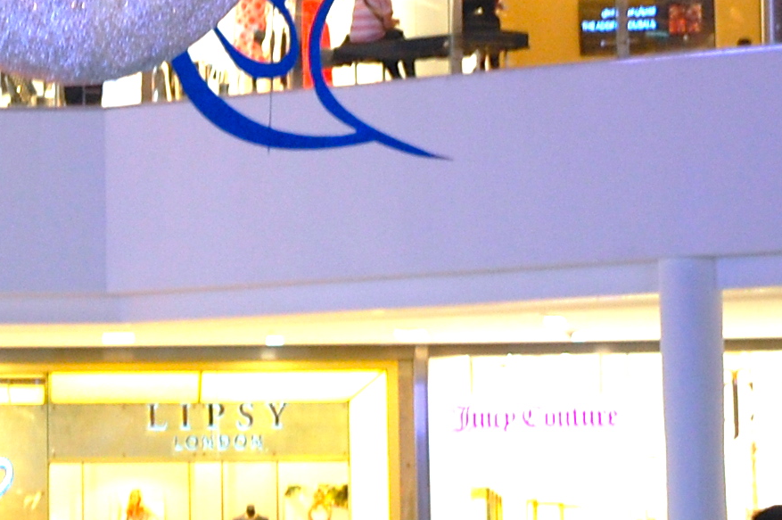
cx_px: 103
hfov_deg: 8.3
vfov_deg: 5.5
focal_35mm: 247
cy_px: -360
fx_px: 5360
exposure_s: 1/30
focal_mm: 48
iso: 400
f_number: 5.6
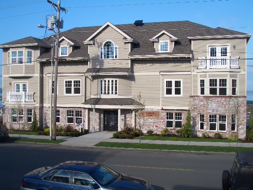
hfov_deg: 45.8
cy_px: 95
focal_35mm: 41
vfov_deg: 35.1
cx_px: 126
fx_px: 300
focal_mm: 6.8
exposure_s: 1/400
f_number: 4.6
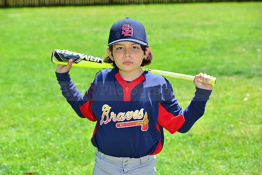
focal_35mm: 135
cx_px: 131
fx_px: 983
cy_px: 88
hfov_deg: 15.2
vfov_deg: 10.2
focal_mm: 135
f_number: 8
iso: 200
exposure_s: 1/200
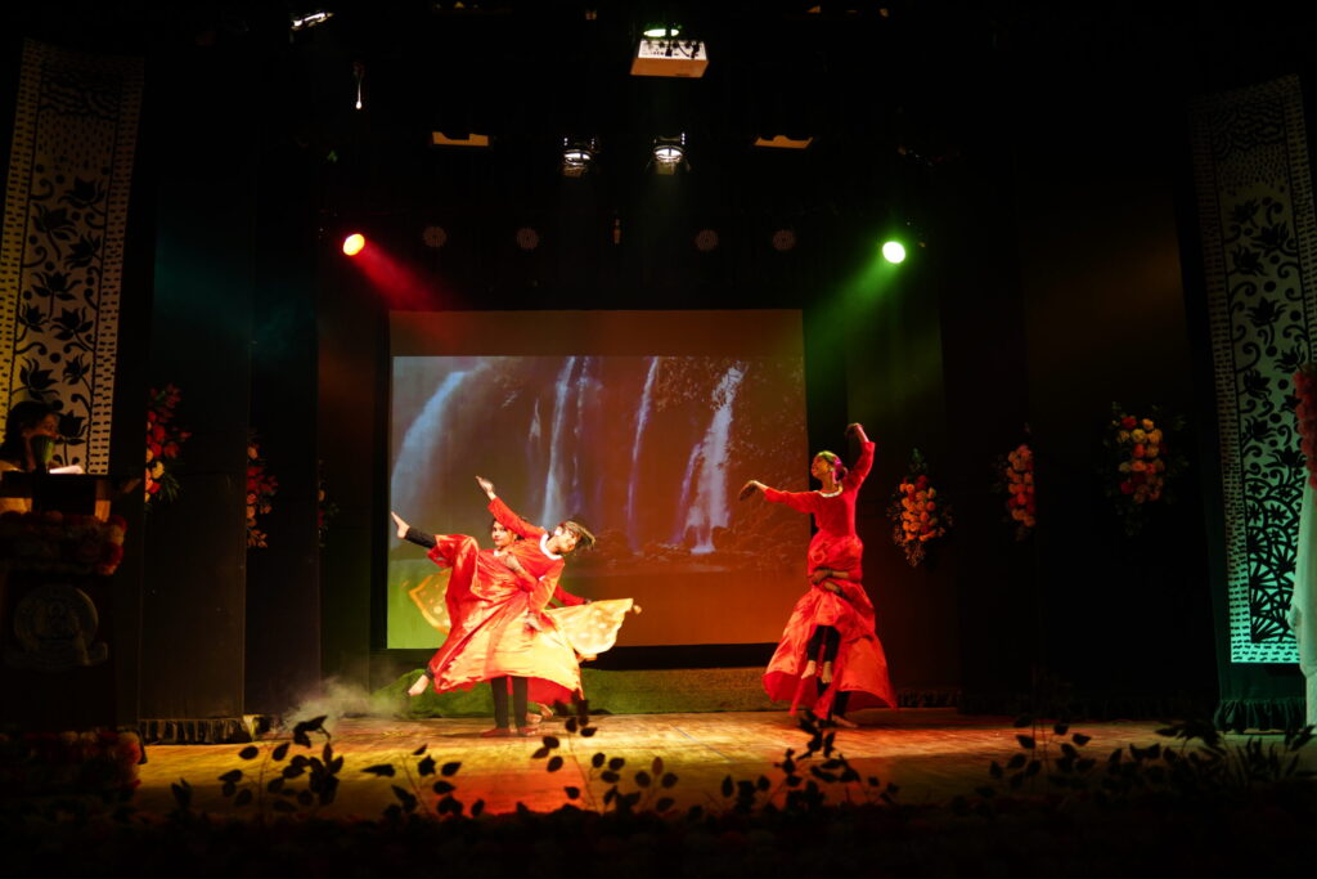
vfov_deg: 37.9
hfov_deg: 54.4
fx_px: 1281
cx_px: 658
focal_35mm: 35
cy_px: 440
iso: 640
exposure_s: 1/160
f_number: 2.5
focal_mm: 35
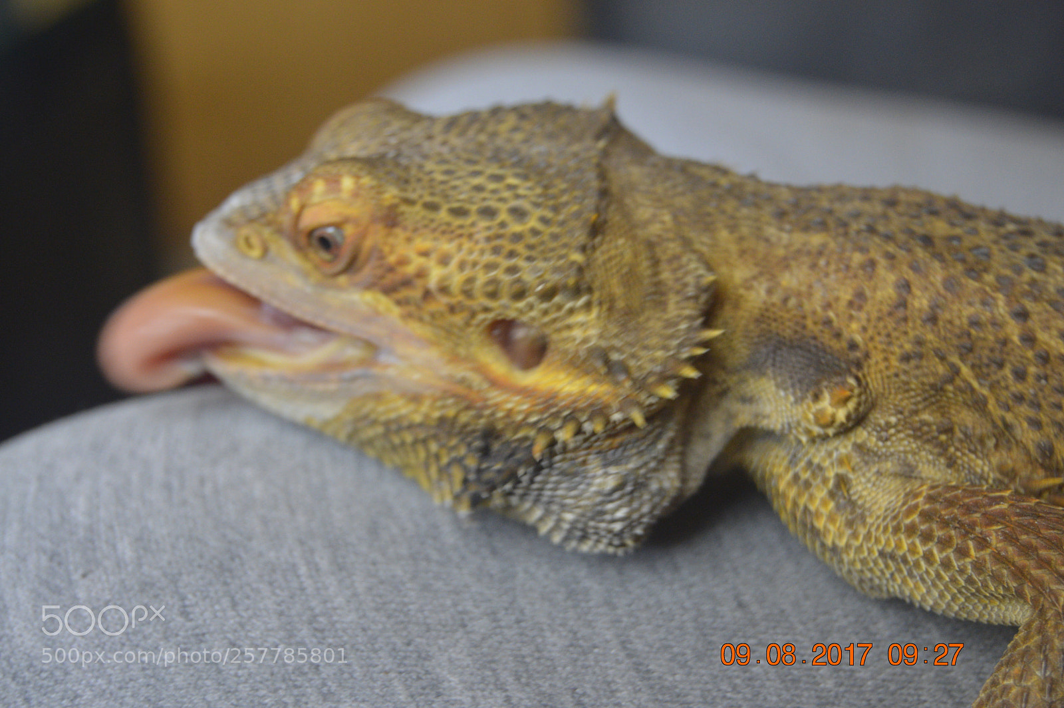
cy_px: 354
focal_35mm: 82
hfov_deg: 24.6
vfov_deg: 16.5
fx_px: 2436
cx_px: 532
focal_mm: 55
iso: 1100
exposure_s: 1/60
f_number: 5.6
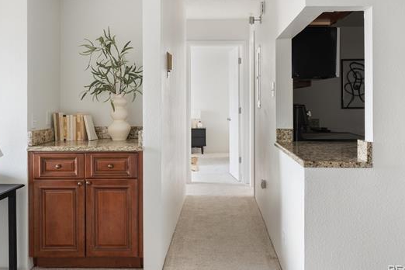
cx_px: 201
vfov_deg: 35.0
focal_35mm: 38
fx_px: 427
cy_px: 112
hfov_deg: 50.7
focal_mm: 31
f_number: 8
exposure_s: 2.5
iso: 250
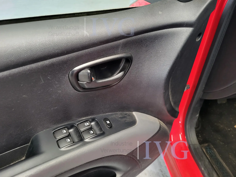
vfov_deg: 53.1
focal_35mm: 26
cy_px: 88
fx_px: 177
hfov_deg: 67.3
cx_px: 118
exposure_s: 1/50
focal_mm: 5.4
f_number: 1.8
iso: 500
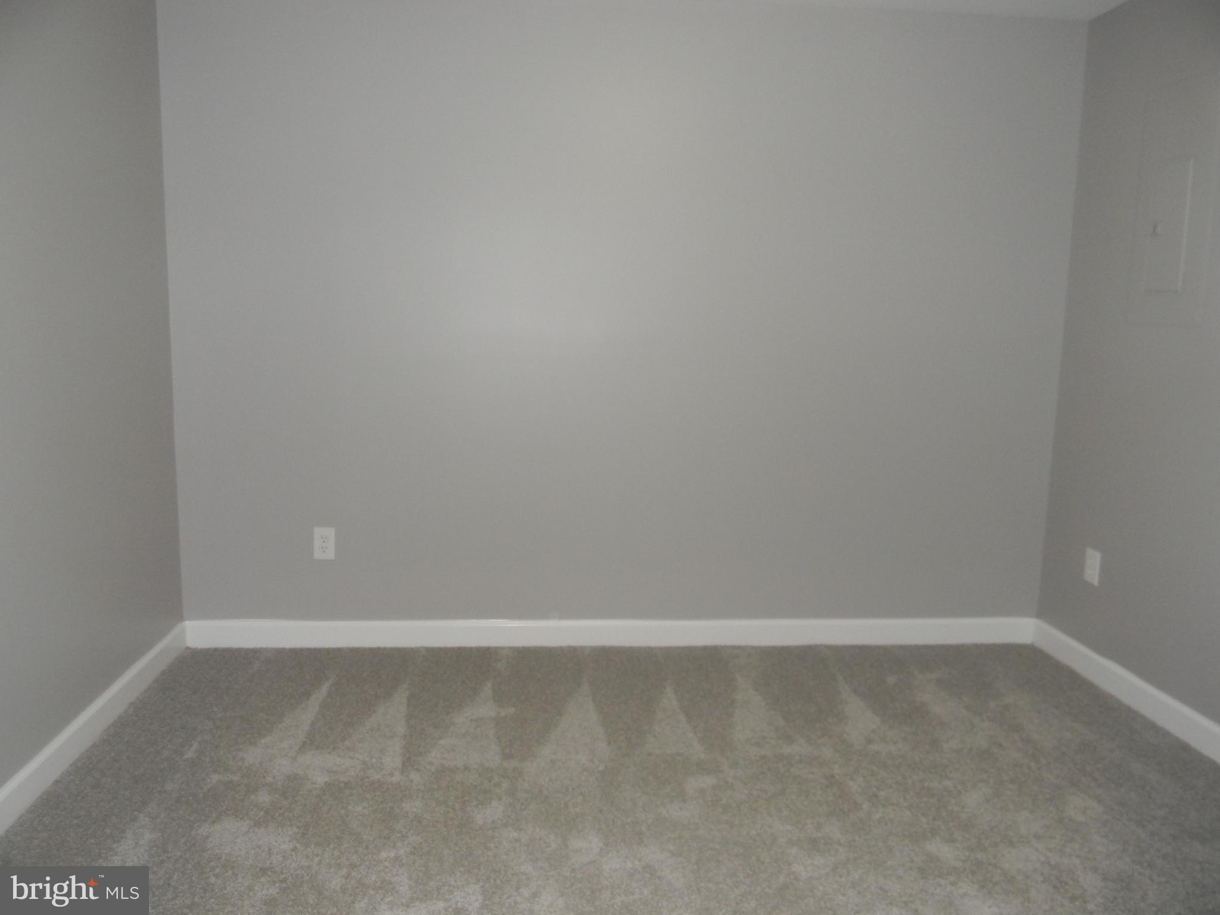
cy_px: 458
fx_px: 987
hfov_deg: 63.4
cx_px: 610
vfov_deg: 49.7
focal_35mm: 28
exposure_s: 1/27.8
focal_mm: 5
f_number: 3.5
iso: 200
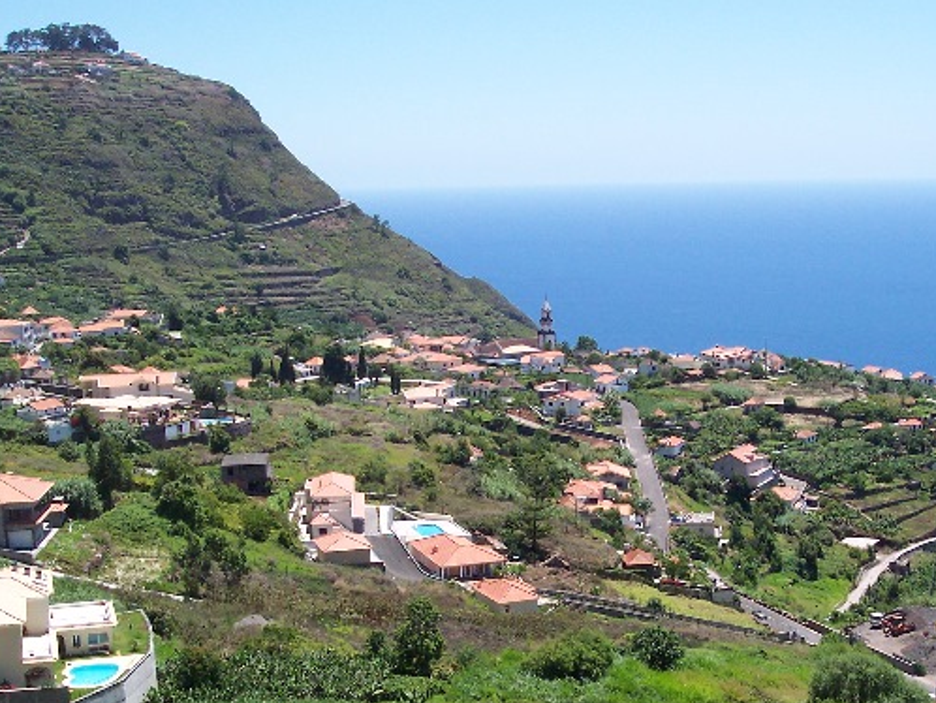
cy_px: 398
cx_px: 568
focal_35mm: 61
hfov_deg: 31.6
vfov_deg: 24.0
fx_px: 1650
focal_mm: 8
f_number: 4.8
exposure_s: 1/500
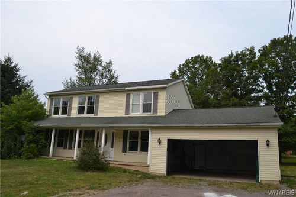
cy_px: 98
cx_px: 148
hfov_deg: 67.4
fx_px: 222
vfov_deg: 47.9
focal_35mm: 27
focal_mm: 18
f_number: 7.1
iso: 100
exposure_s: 1/200
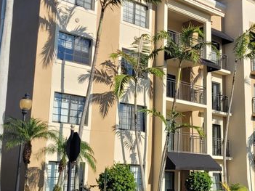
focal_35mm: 44
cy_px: 99
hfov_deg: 42.4
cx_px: 171
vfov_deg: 32.9
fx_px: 324
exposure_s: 1/2643
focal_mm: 5.4
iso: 40
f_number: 1.8
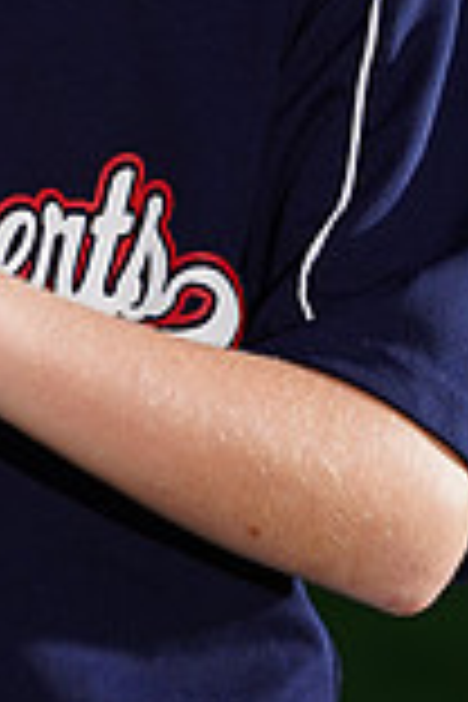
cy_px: -234
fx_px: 18758
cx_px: -34
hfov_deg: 1.4
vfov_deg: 2.1
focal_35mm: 962
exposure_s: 1/160
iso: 320
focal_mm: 259
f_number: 8
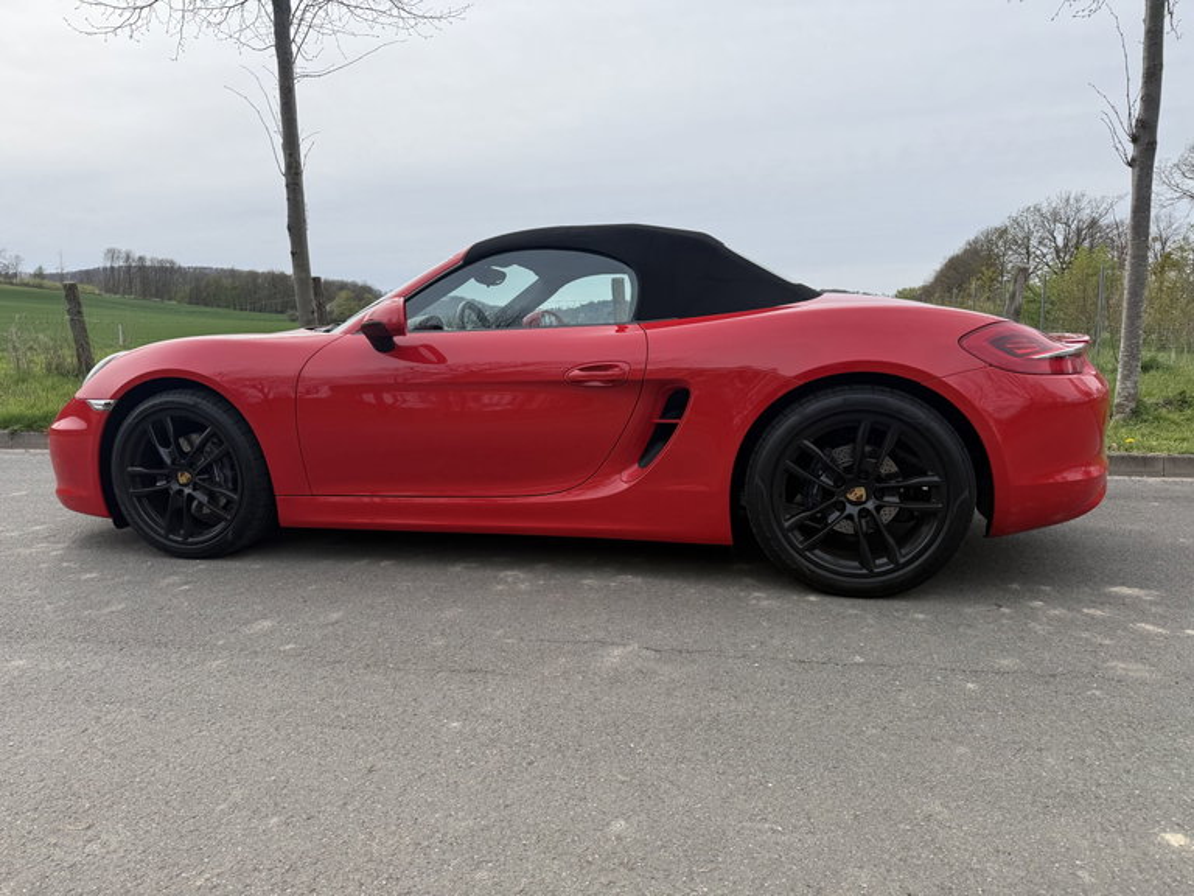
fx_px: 828
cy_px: 448
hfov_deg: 71.6
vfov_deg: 56.8
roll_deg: +0.4
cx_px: 597
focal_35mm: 24
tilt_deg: -7.9
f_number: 1.78
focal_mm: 6.76
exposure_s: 1/2801
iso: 80
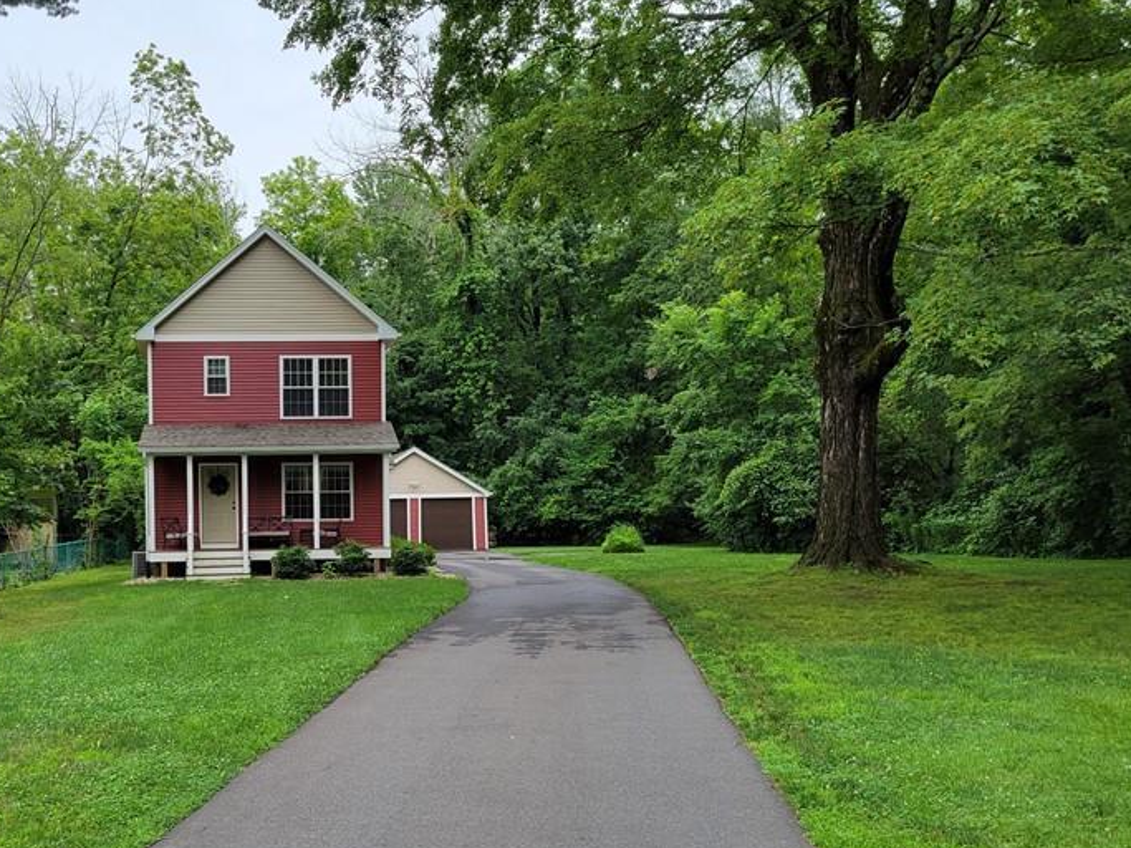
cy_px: 553
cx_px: 296
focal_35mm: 39
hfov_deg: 46.3
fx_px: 1274
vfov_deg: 36.5
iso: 40
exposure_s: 1/440
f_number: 1.8
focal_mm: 5.4
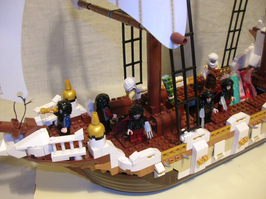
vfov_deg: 40.7
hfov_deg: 52.6
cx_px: 133
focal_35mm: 35
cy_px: 100
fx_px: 269
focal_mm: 5.8
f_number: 2.8
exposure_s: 1/5.7
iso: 200
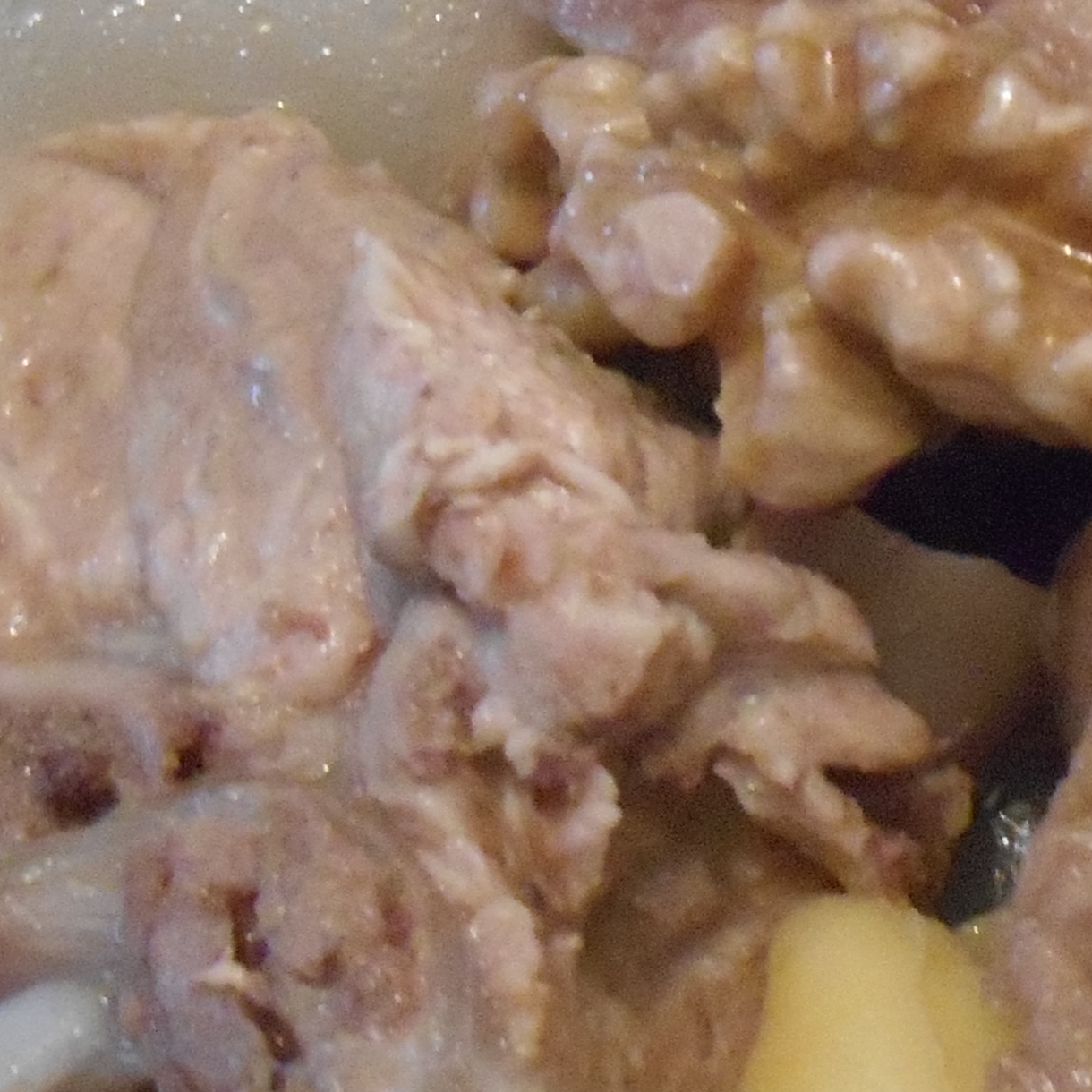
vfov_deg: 11.4
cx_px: 1678
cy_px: 908
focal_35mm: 153
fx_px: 5461
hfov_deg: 11.0
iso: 800
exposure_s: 1/15
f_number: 3.9
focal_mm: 7.2
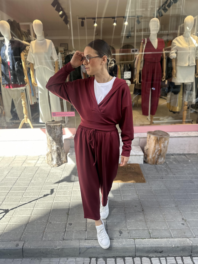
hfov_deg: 56.8
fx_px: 183
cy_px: 132
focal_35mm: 24
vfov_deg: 71.6
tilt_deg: -17.9
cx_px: 99
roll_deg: +1.4
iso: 80
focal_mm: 6.86
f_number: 1.78
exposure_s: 1/471
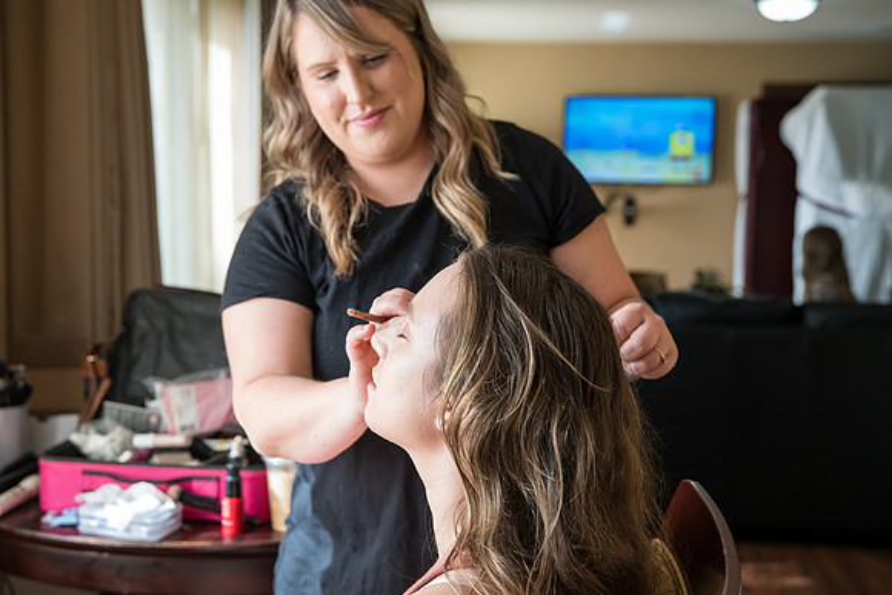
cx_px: 446
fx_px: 1239
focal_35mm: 50
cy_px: 298
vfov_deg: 27.0
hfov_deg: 39.6
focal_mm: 50
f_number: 4.5
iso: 2000
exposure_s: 1/320
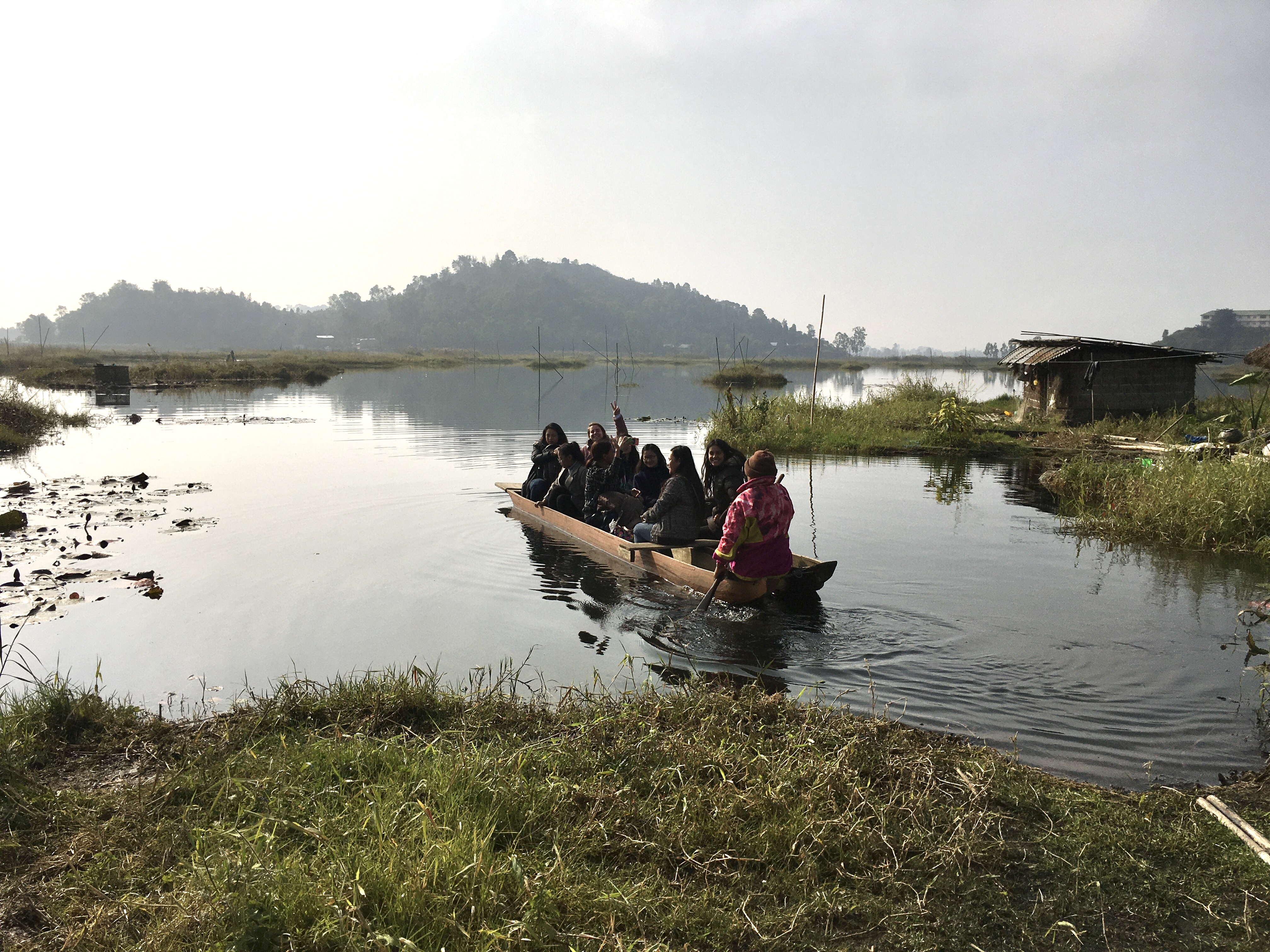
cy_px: 476
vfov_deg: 48.2
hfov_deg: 61.7
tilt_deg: -7.0
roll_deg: -1.8
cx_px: 635
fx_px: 1064
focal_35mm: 29
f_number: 2.2
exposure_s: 1/4525
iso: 25
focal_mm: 4.15
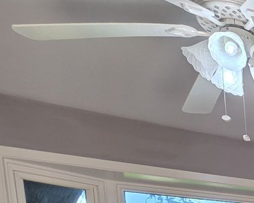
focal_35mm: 48
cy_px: 331
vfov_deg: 23.0
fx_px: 361
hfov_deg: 21.5
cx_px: 471
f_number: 2.2
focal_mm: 2.2
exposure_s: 1/120
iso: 100
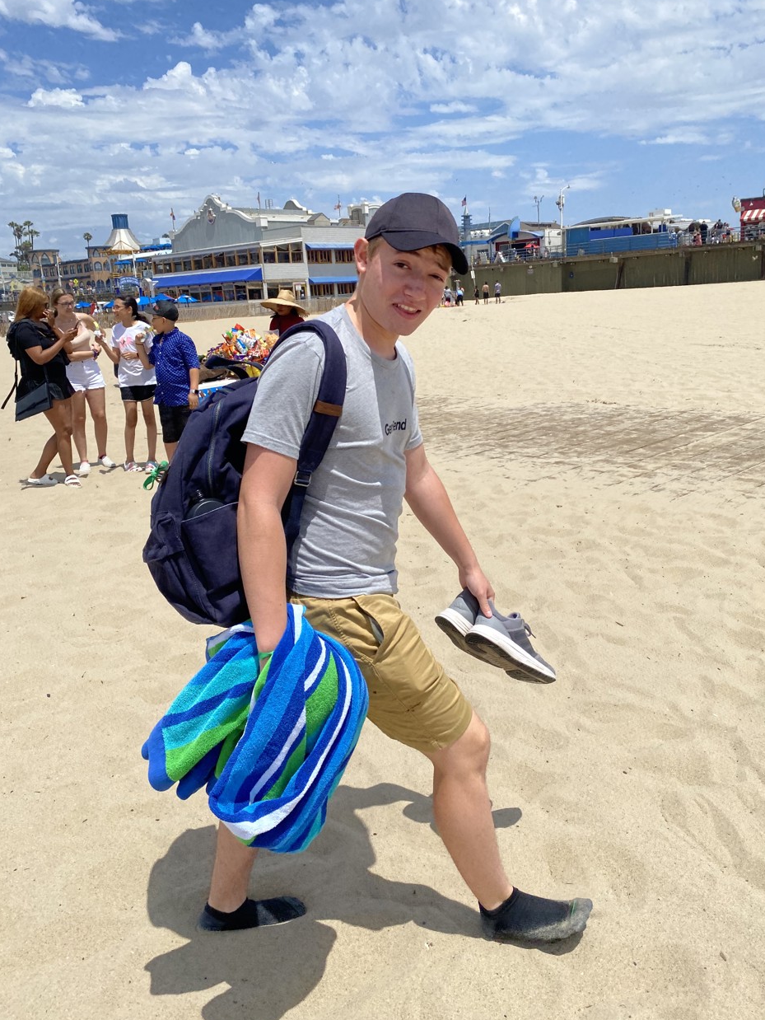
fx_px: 825
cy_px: 485
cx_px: 395
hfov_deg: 49.8
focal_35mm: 28
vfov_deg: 63.4
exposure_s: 1/5236
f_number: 1.8
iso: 32
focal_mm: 4.25
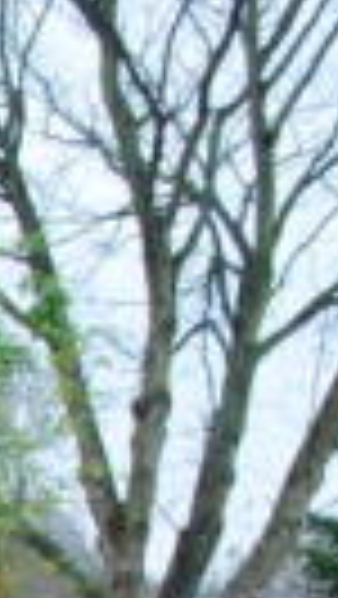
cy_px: 942
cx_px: -795
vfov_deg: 14.3
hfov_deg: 7.4
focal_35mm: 139
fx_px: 2211
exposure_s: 1/80
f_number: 4.5
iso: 200
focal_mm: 18
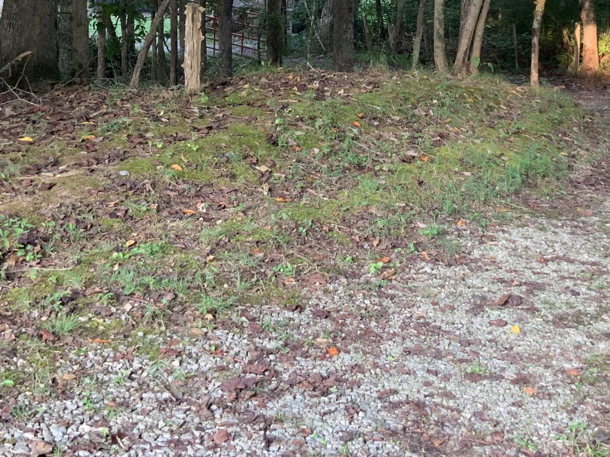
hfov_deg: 30.9
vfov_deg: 22.8
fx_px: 1092
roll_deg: -2.5
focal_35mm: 62
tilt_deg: -7.4
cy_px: 17
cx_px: 418
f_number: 1.8
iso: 80
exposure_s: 1/60
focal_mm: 3
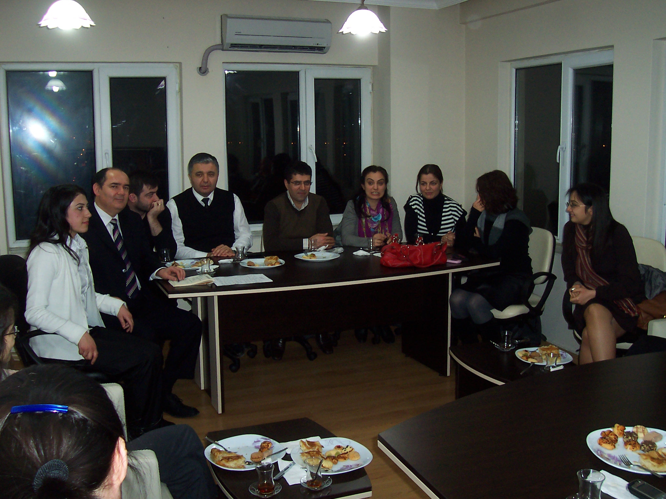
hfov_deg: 50.1
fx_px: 712
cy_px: 250
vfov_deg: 38.7
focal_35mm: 37
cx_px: 333
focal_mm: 5.6
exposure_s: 1/60
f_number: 2.8
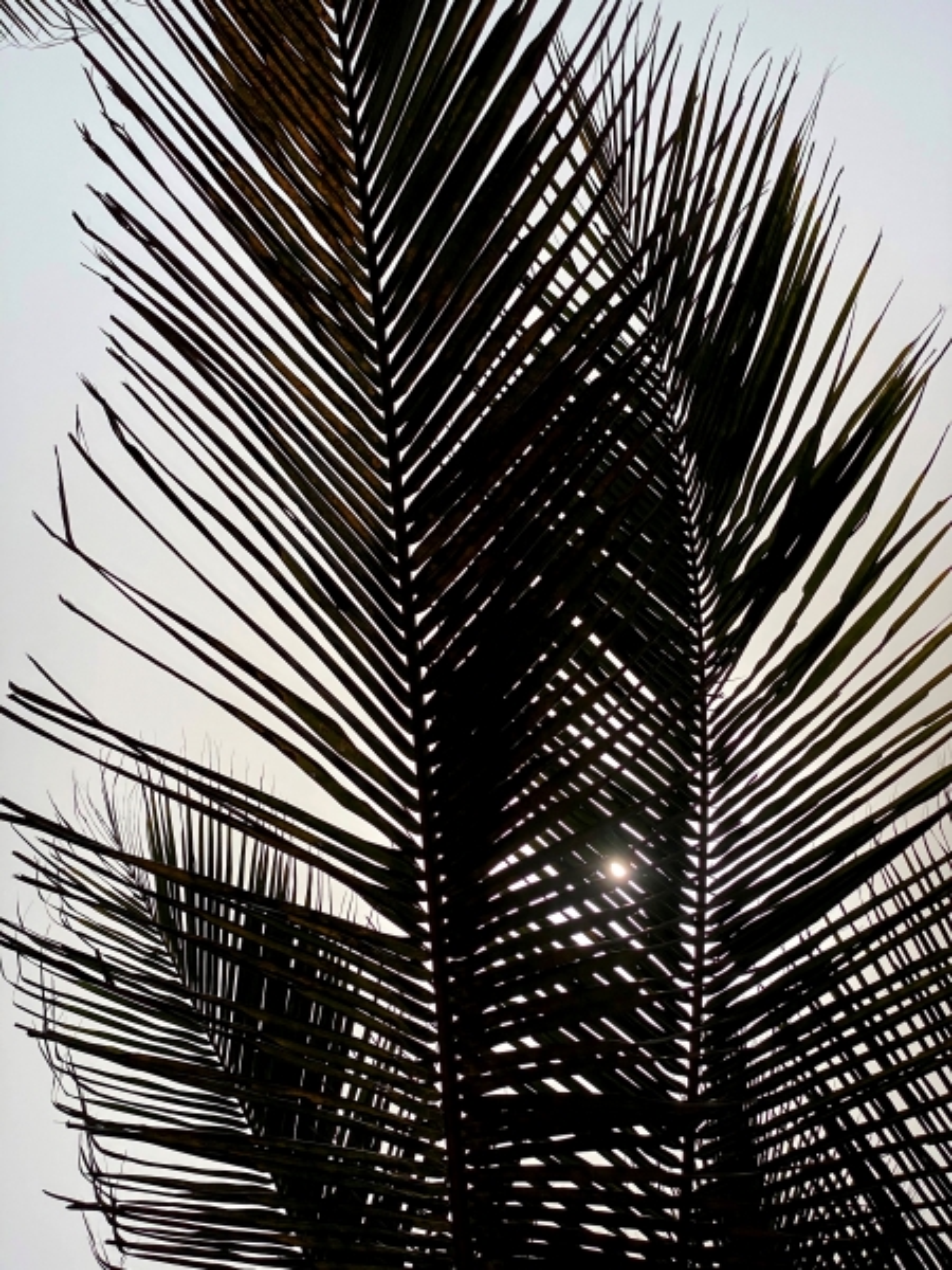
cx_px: 476
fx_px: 1907
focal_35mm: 52
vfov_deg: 36.8
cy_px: 635
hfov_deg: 28.0
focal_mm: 6
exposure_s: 1/9524
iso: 25
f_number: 2
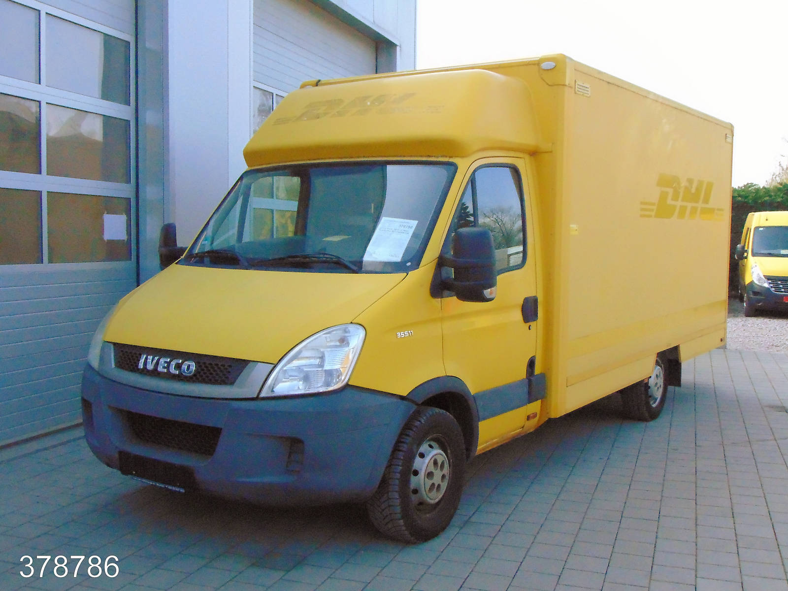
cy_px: 296
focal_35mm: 39
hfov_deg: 47.9
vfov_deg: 36.8
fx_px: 888
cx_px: 394
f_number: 8.5
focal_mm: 6.9
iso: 800
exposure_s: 1/400
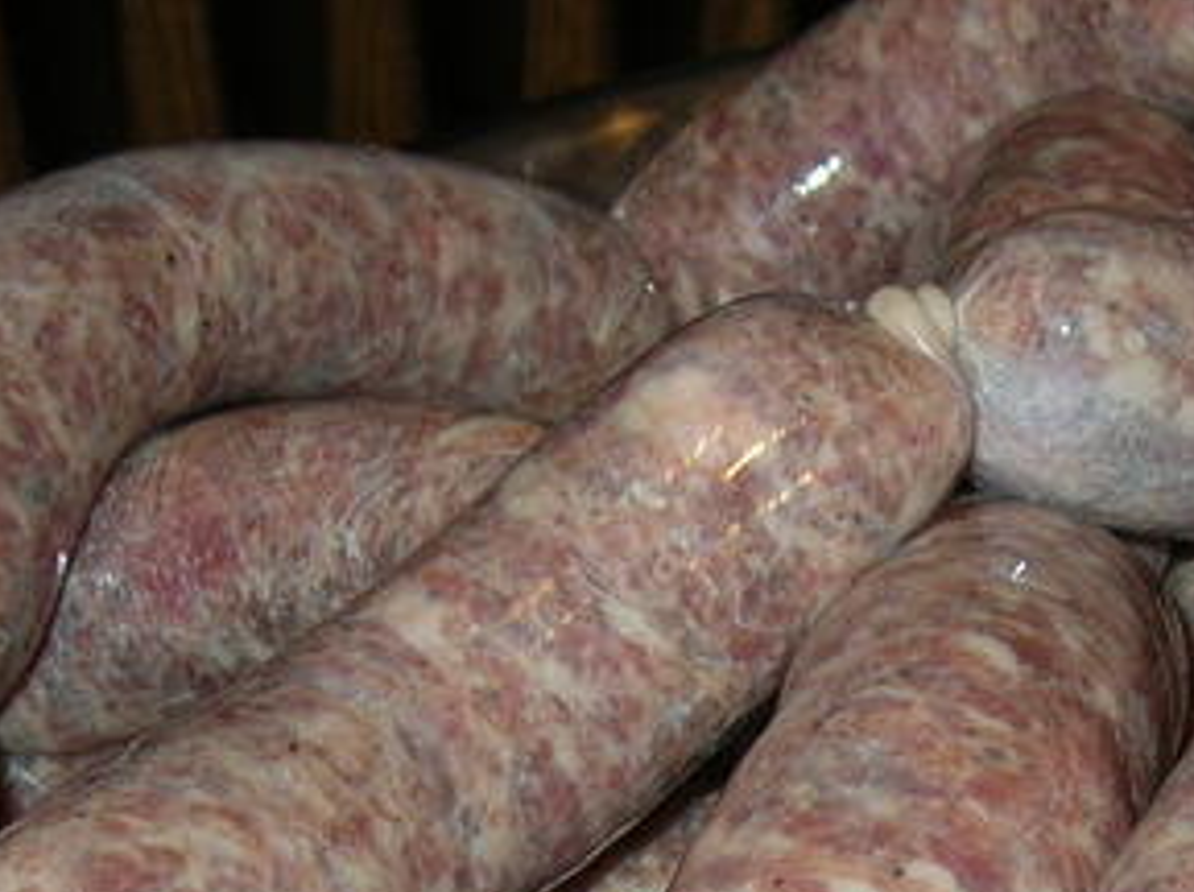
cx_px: 1223
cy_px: 956
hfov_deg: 17.2
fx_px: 3858
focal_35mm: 112
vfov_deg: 13.0
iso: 50
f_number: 2.7
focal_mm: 6
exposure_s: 1/60.1
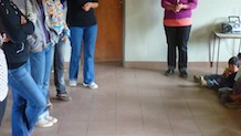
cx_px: 142
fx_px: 320
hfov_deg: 41.2
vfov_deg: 24.0
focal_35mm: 50
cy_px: 79
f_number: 3.3
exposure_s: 1/20
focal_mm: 4.1
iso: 400
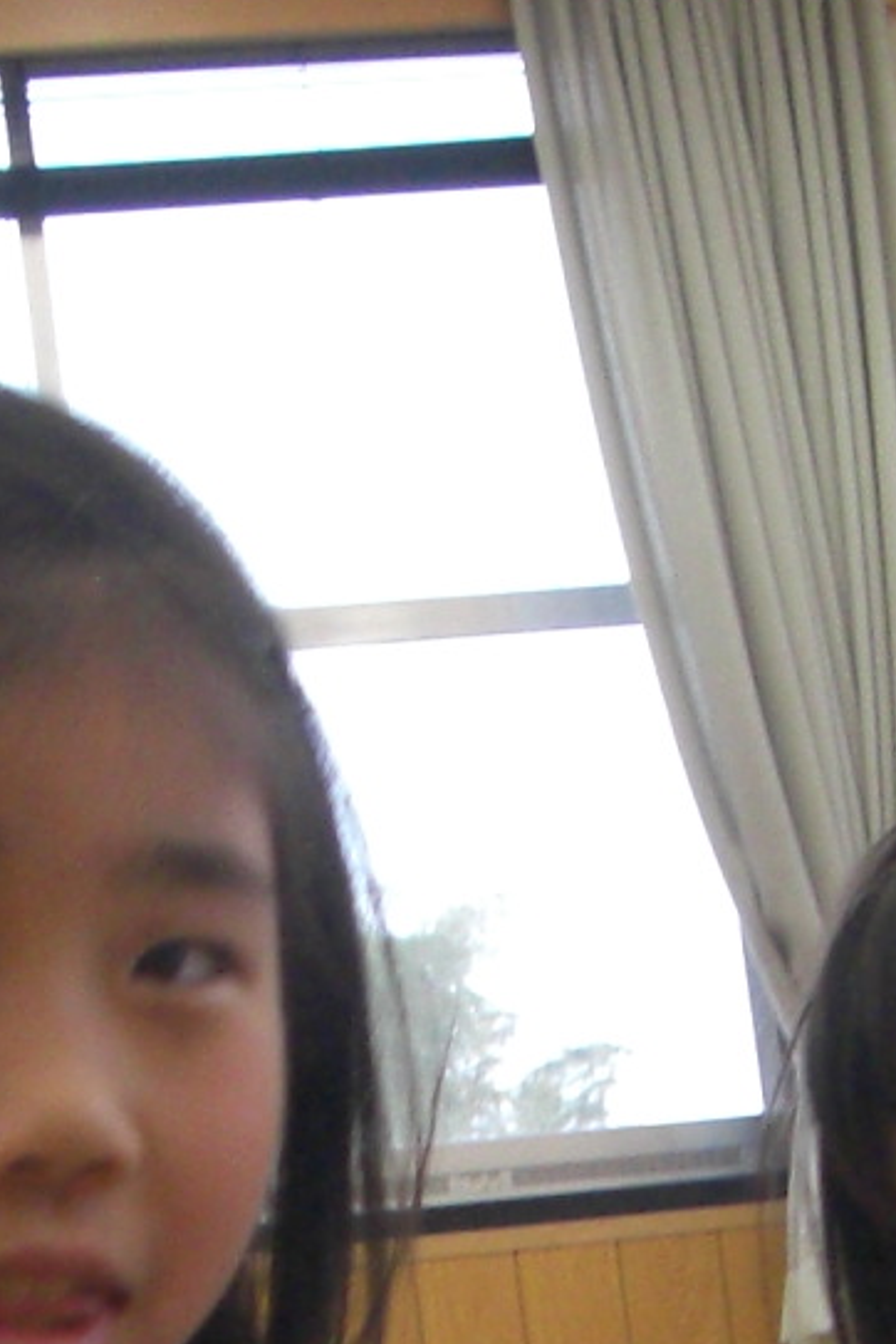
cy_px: 1646
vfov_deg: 13.4
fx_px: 5562
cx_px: 579
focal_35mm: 149
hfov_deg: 9.2
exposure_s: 1/50
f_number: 3.4
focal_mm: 6.3
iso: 200
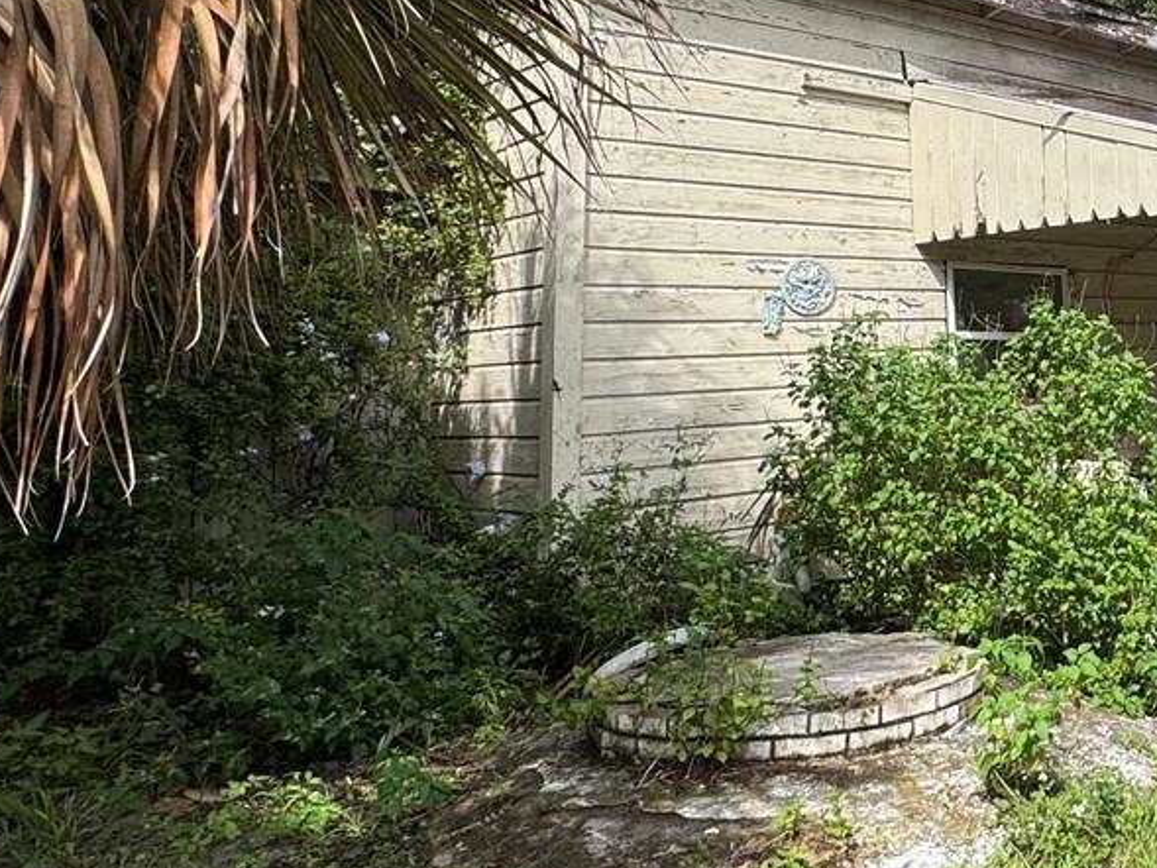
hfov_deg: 38.0
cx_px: 1353
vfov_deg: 37.4
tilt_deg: +2.5
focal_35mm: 38
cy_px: 306
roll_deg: +0.5
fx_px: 1270
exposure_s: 1/849
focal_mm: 2.22
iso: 40
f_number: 2.2
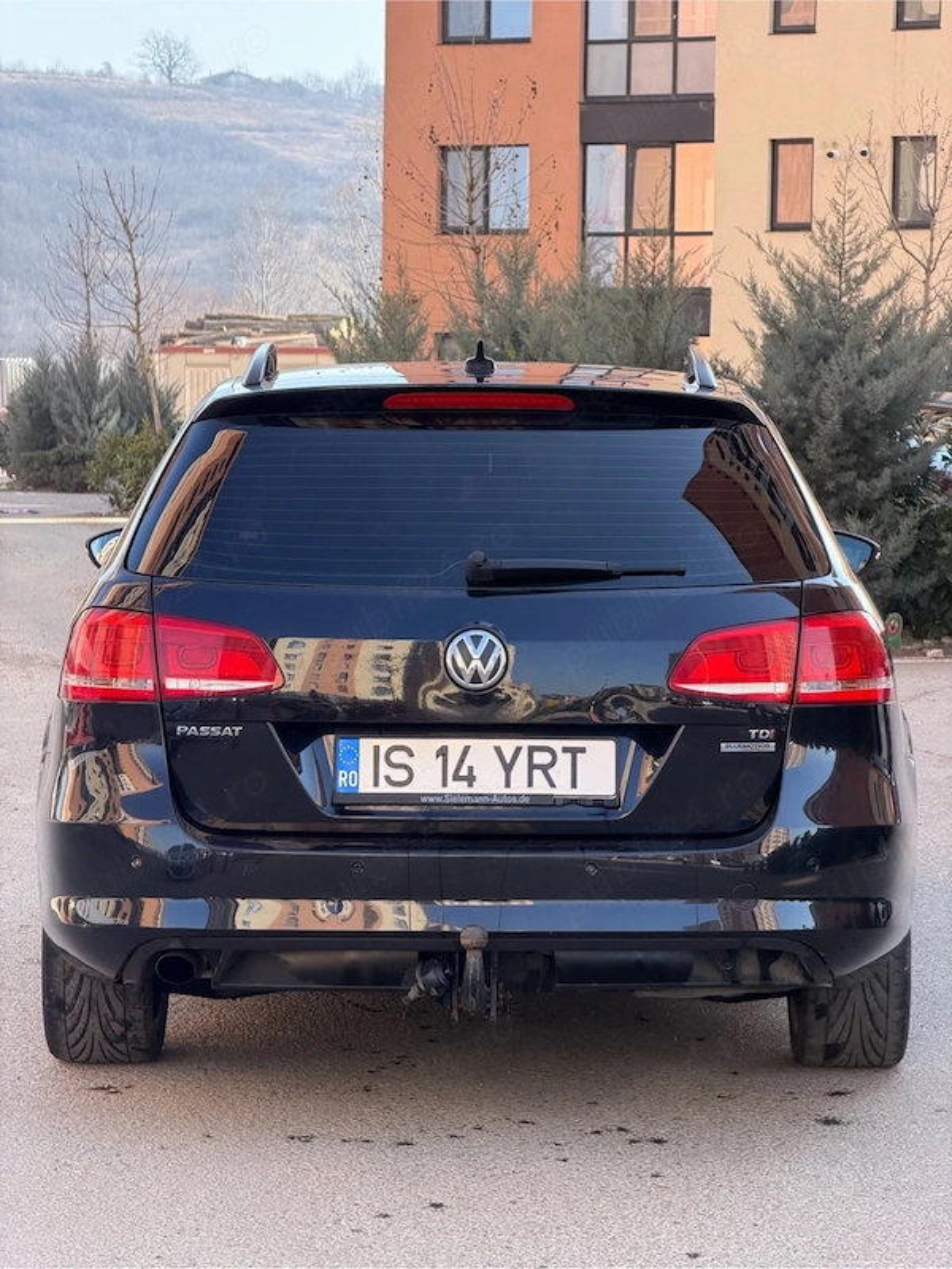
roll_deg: -0.7
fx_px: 3667
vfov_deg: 19.6
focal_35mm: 100
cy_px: 634
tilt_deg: -3.8
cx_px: 476
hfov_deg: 14.8
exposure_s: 1/157
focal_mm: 16.89
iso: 50
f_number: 2.8
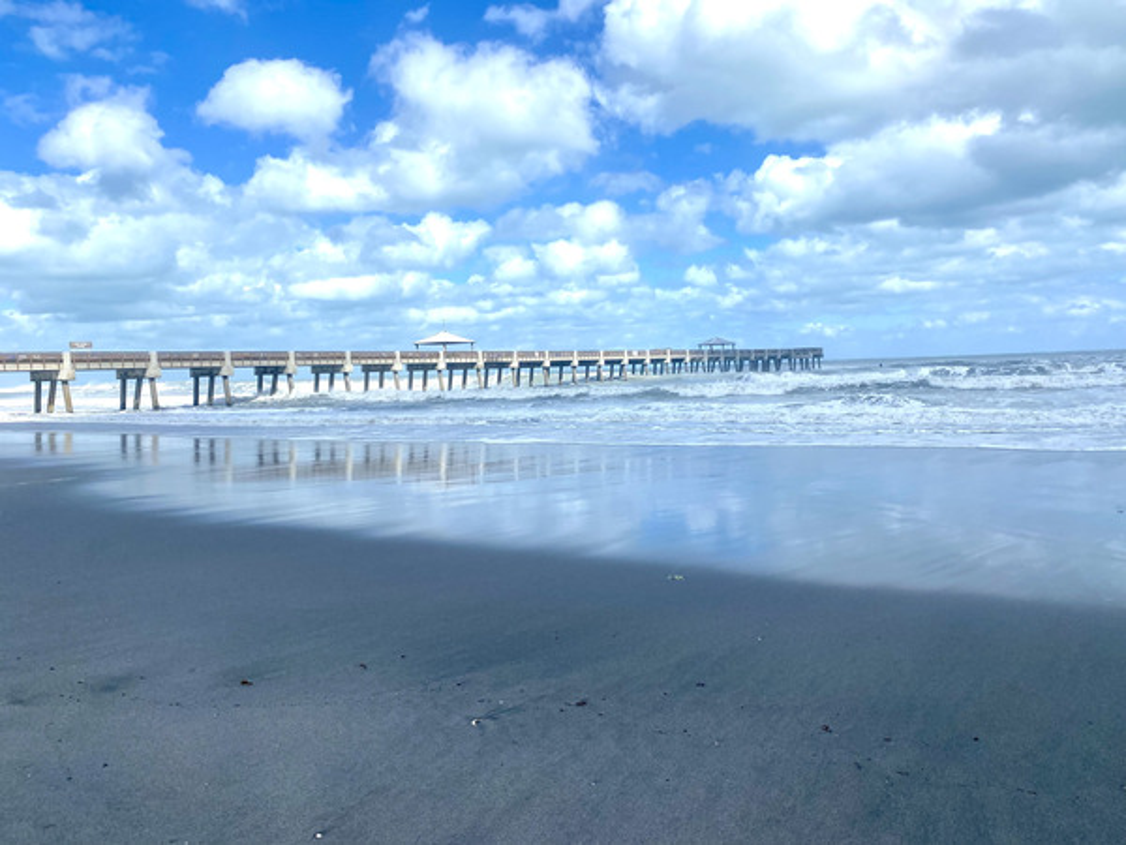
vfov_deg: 53.1
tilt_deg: -2.4
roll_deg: +1.7
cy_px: 422
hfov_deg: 67.3
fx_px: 846
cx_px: 563
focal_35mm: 26
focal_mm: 4.25
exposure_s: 1/5236
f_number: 1.8
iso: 32
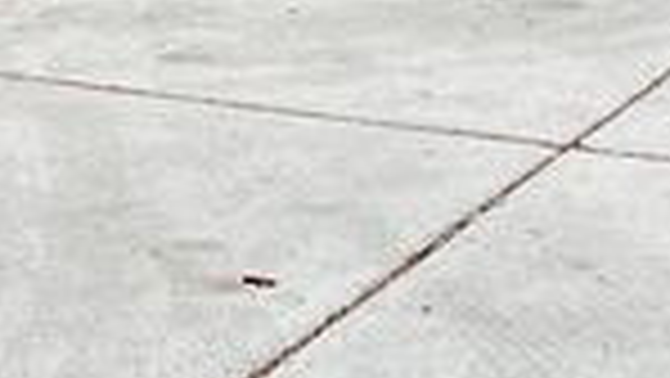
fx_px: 2169
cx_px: -85
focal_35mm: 122
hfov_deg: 16.9
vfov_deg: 8.6
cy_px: -666
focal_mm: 5.7
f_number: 1.5
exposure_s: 1/311
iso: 50
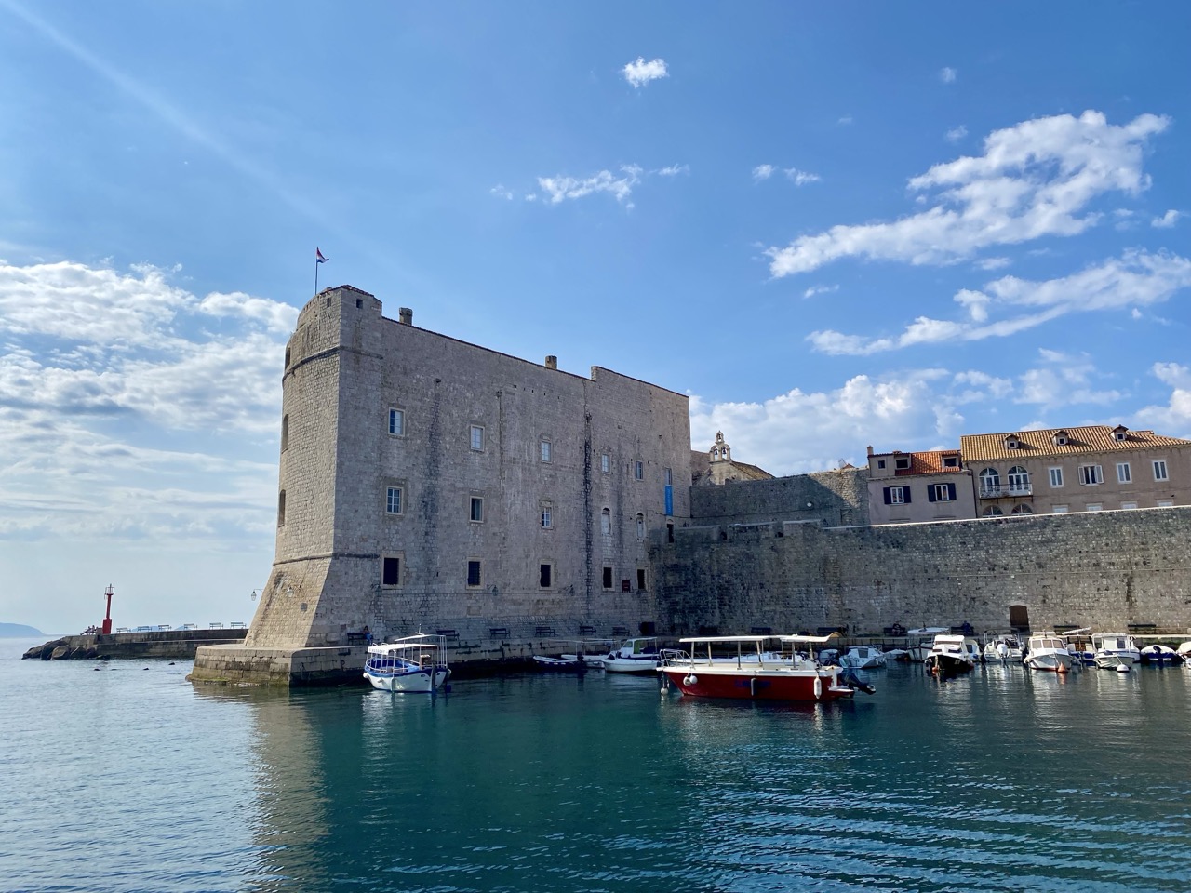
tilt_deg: +13.2
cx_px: 596
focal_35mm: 26
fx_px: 895
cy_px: 446
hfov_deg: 67.3
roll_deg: +2.5
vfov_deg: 53.1
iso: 32
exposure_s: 1/5747
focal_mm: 4.25
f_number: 1.8
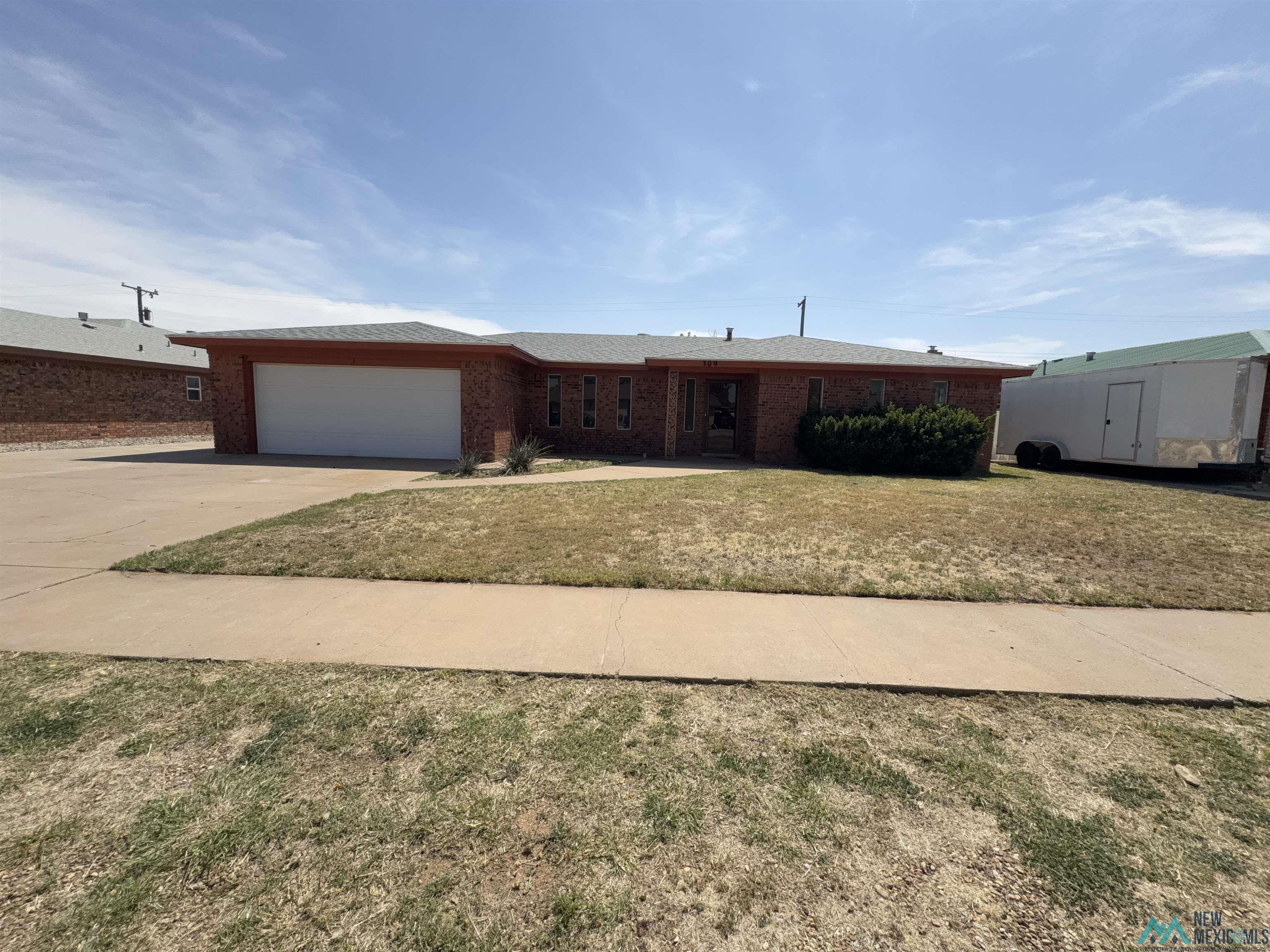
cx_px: 635
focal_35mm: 14
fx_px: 514
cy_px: 476
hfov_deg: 102.1
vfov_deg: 85.7
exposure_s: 1/2494
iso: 50
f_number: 2.2
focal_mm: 2.22
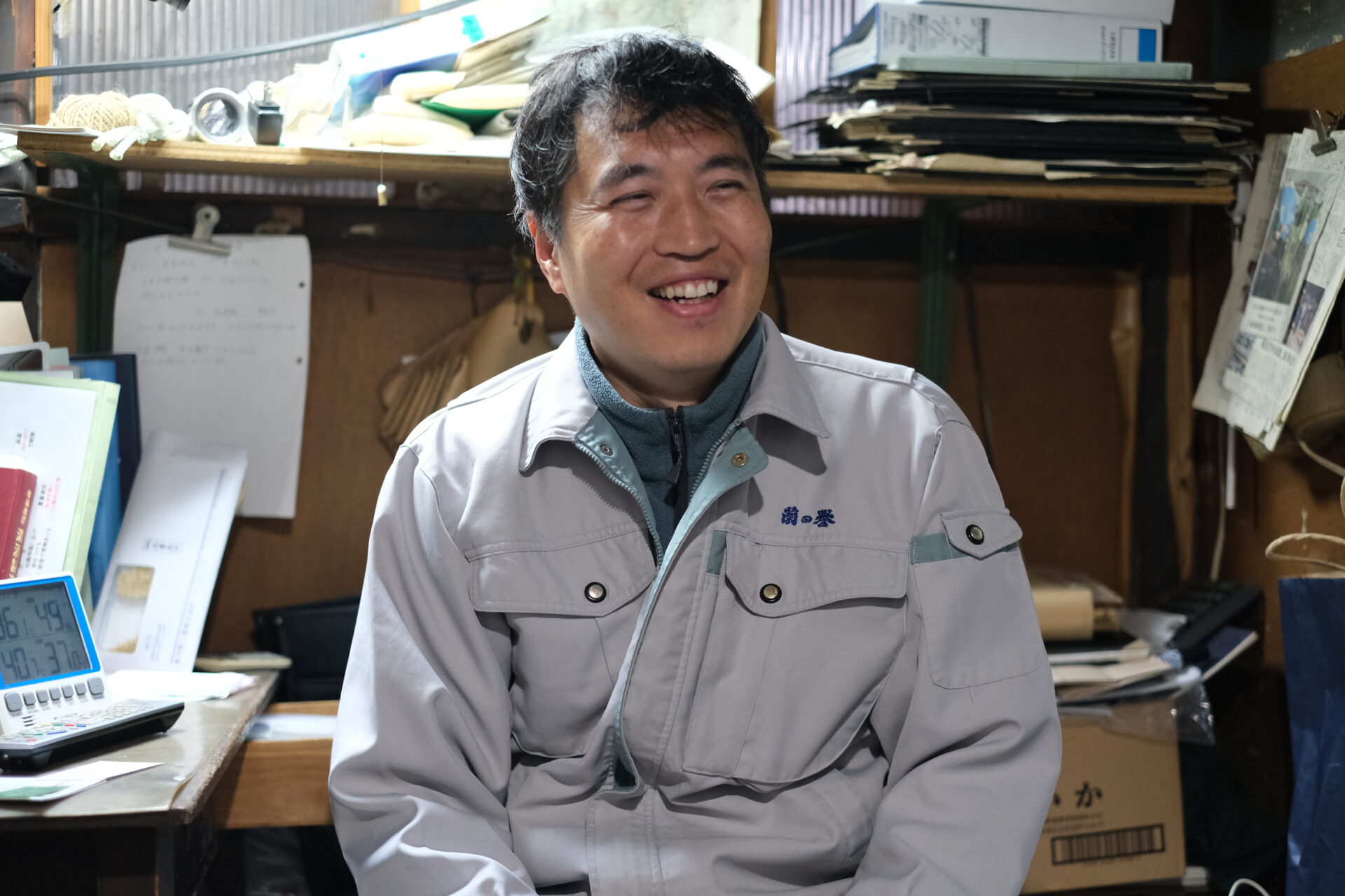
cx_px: 672
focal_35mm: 53
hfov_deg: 37.5
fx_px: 1980
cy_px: 448
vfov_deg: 25.5
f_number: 2
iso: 2500
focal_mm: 35
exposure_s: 1/160
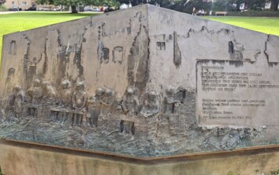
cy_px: 78
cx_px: 145
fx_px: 205
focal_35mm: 27
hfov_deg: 68.3
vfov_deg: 46.0
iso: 40
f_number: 1.7
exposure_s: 1/180
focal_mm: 6.3
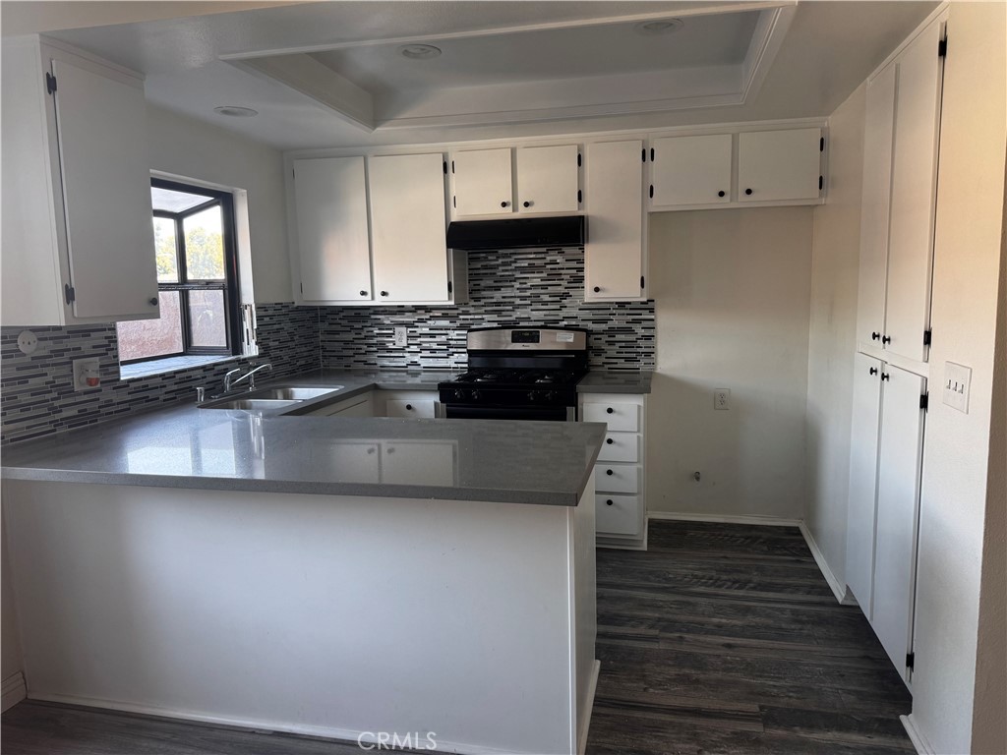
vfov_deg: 56.8
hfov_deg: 71.6
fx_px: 698
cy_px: 378
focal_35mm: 24
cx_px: 504
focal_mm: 6.76
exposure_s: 1/120
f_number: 1.78
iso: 125
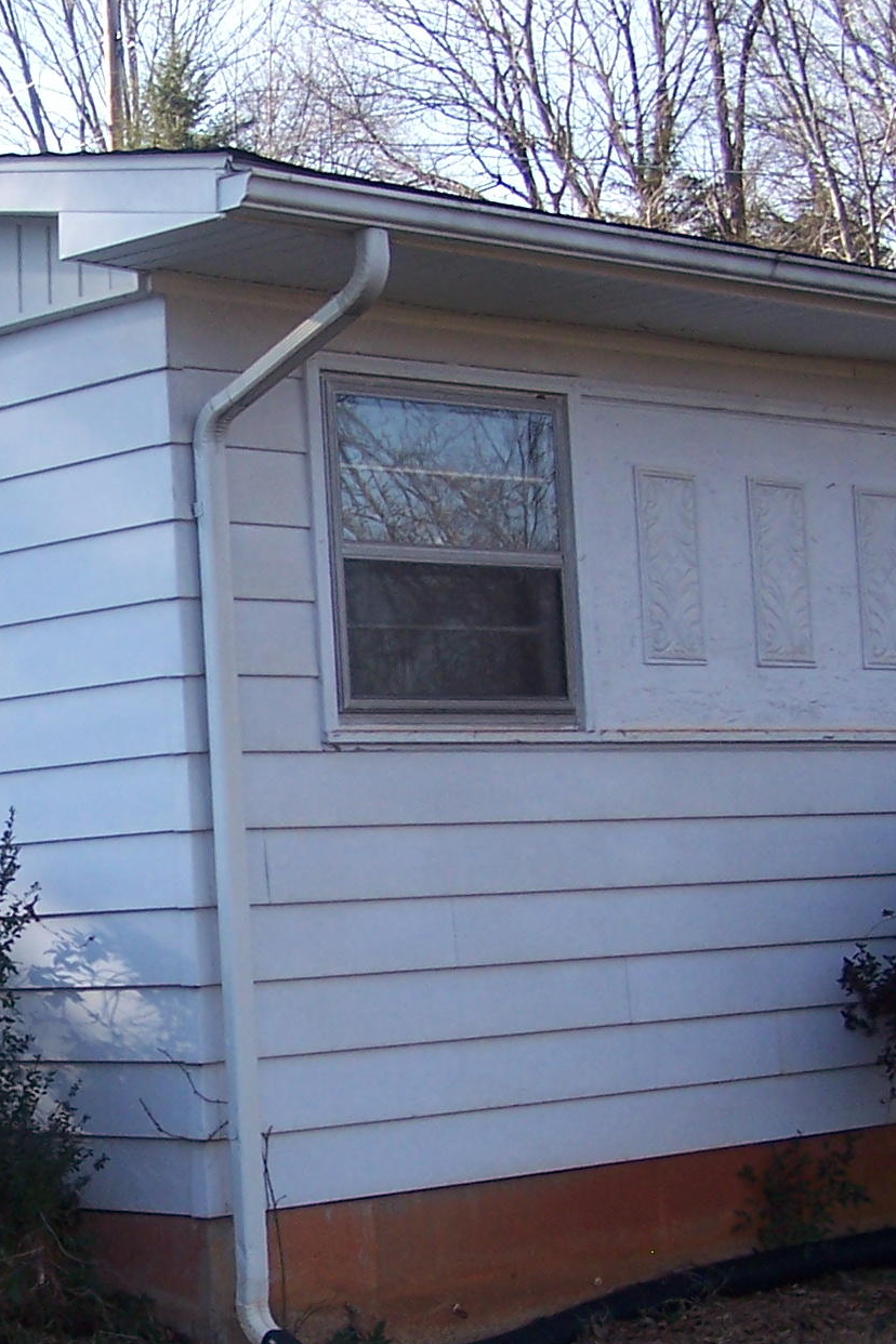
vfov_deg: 24.6
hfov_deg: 16.5
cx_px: 103
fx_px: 3061
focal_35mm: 82
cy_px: 895
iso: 80
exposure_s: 1/320
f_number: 2.8
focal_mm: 6.3
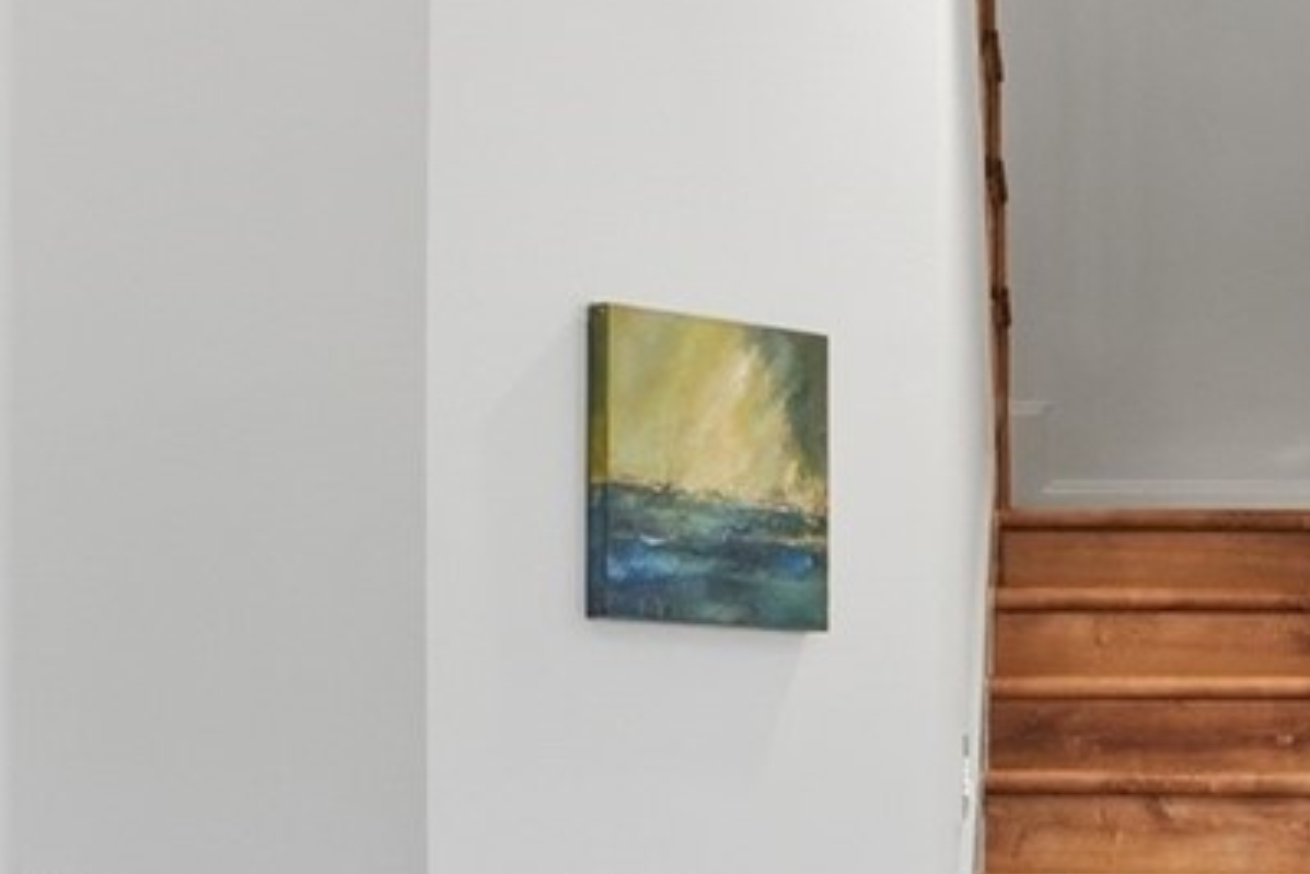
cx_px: 1005
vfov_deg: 15.4
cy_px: 882
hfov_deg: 23.1
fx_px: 3166
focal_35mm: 87
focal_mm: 16
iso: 250
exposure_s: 1/60
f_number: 9
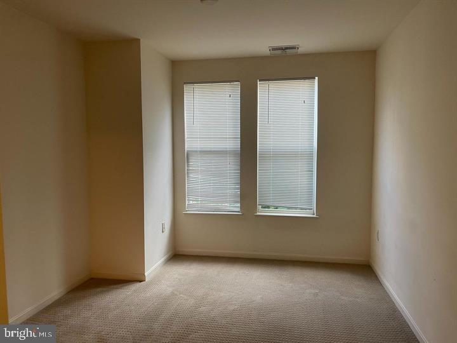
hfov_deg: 67.3
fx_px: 343
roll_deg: -0.3
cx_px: 228
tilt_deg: -3.5
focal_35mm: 26
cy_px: 172
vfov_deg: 53.1
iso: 100
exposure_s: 1/60
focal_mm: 5.1
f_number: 1.6
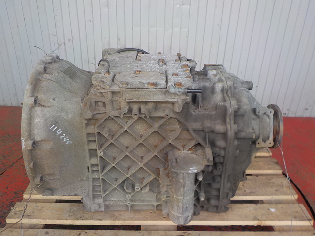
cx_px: 158
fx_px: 273
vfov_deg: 46.8
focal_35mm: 30
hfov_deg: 60.0
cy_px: 118
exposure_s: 1/60
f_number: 3.3
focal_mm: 4.1
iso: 125
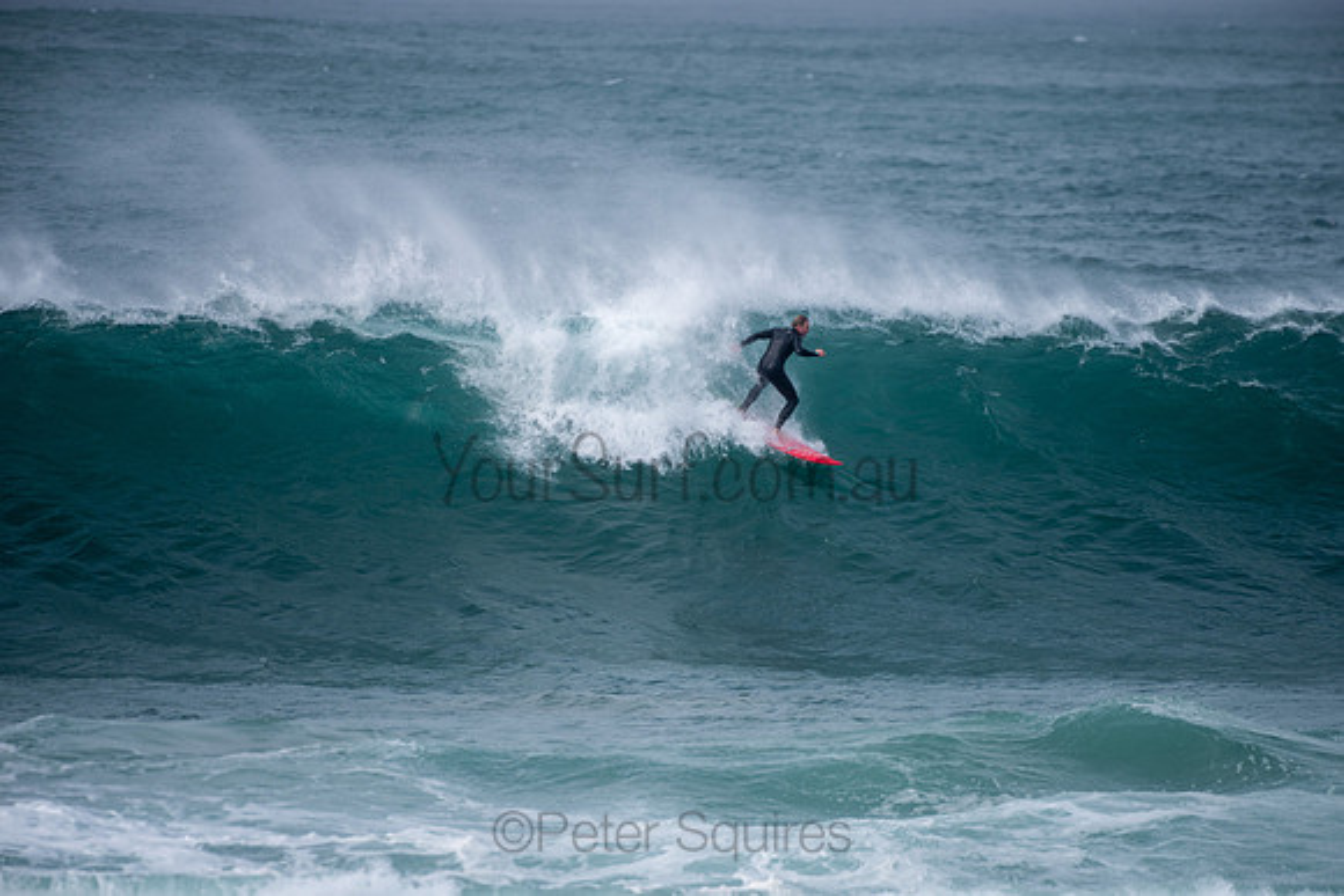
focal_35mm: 539
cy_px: 448
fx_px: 20111
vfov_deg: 2.6
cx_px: 672
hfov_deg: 3.8
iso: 140
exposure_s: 1/1000
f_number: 5.6
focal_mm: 500
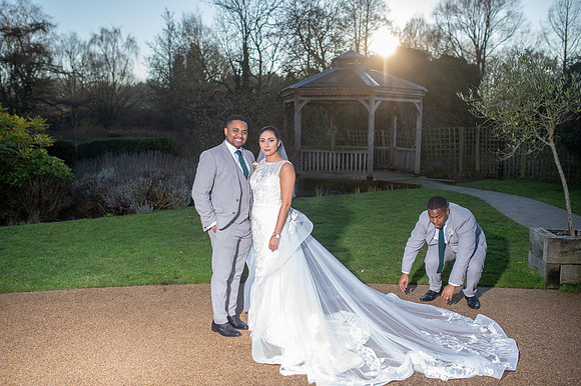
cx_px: 290
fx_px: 565
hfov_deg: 54.5
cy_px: 193
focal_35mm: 35
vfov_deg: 37.8
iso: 160
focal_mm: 35
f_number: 2.8
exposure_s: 1/1250
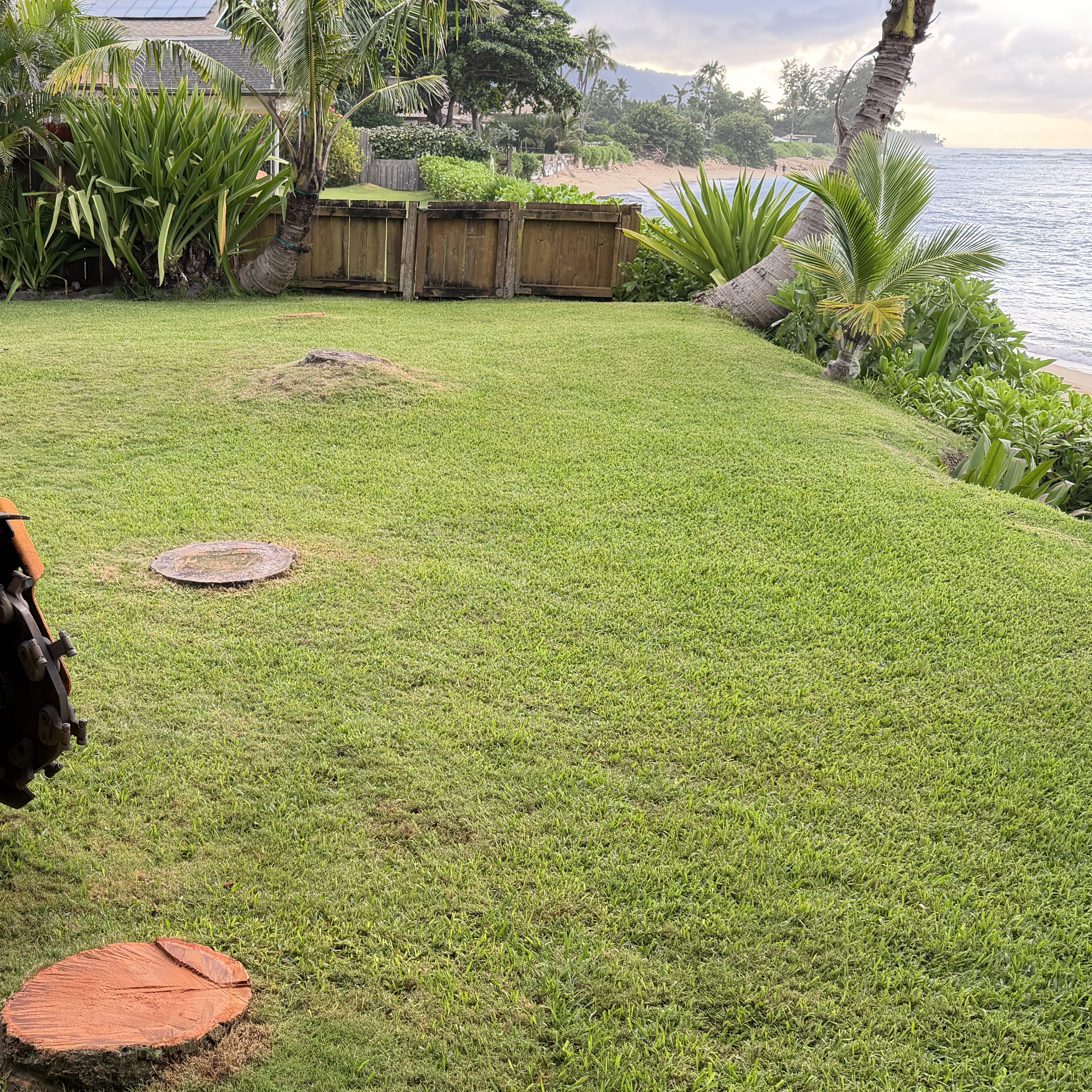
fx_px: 1428
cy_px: 633
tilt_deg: -16.6
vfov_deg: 41.7
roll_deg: -1.4
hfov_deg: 40.7
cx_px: 280
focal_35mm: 40
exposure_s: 1/476
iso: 100
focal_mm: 6.76
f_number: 1.78
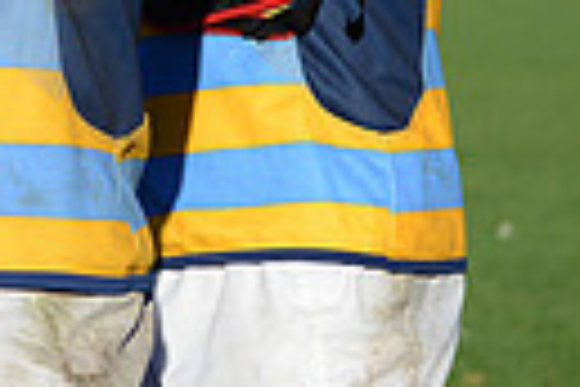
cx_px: -414
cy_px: -353
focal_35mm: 315
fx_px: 5075
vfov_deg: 4.3
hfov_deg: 6.4
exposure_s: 1/2500
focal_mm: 70
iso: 320
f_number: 4.5
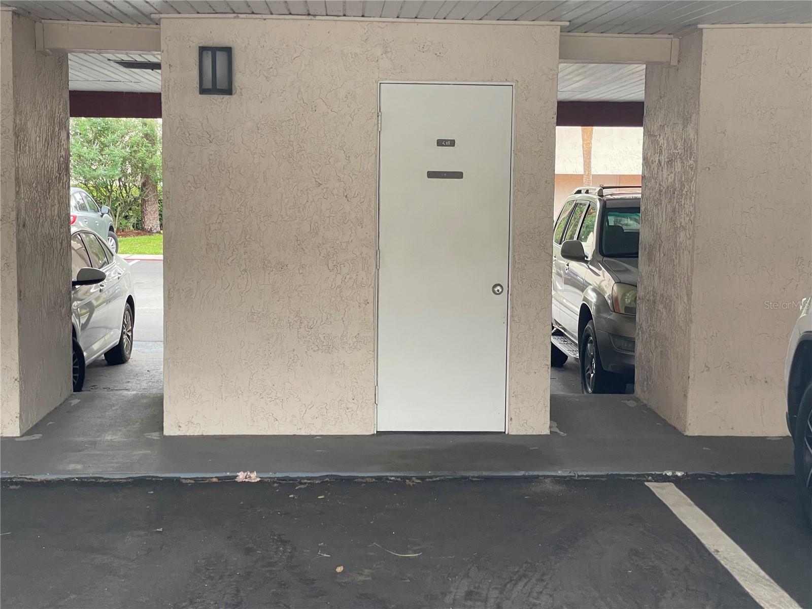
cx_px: 406
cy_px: 304
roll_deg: -0.5
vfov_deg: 28.0
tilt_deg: -5.6
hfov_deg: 36.8
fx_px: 1220
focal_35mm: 52
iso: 200
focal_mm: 6
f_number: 2
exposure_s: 1/80
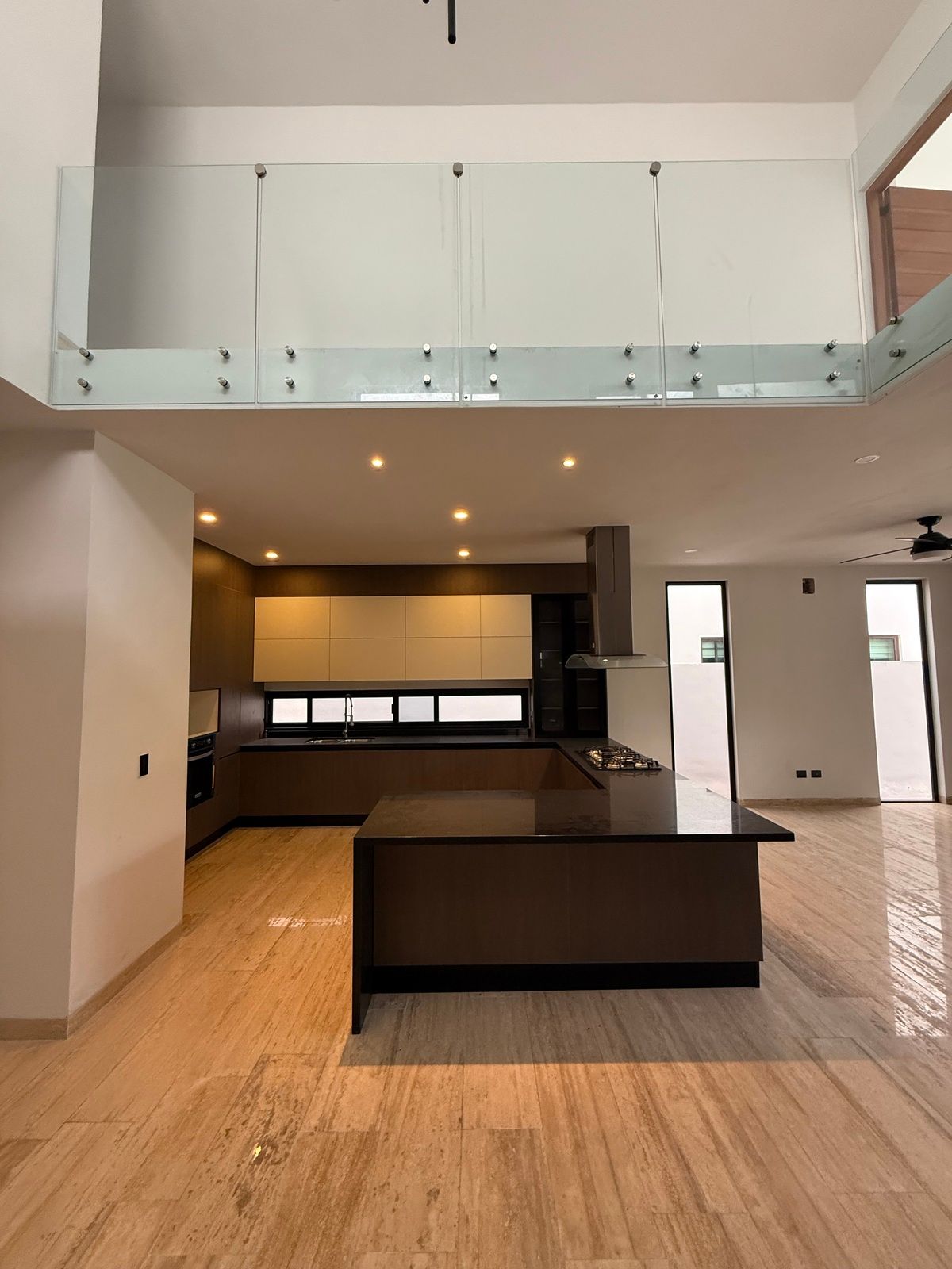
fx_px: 513
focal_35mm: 14
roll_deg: +0.2
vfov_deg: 102.1
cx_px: 476
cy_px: 634
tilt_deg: +3.6
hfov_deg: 85.7
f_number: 2.2
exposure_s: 1/99
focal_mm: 2.22
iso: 320
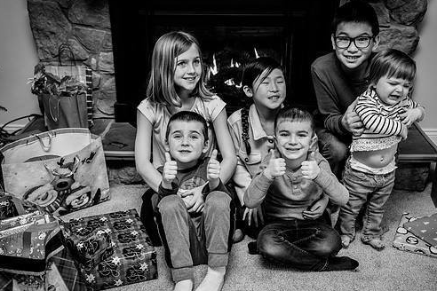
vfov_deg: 30.5
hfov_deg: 44.5
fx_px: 534
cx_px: 226
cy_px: 158
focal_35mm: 44
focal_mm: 35
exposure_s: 1/250
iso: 800
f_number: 2.8
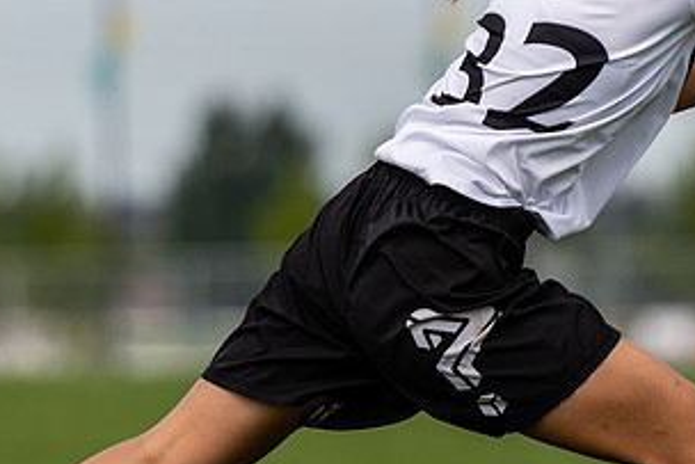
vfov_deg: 1.8
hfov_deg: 2.8
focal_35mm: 749
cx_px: 597
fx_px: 14466
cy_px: 70
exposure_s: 1/2500
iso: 100
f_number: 2.8
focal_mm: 200
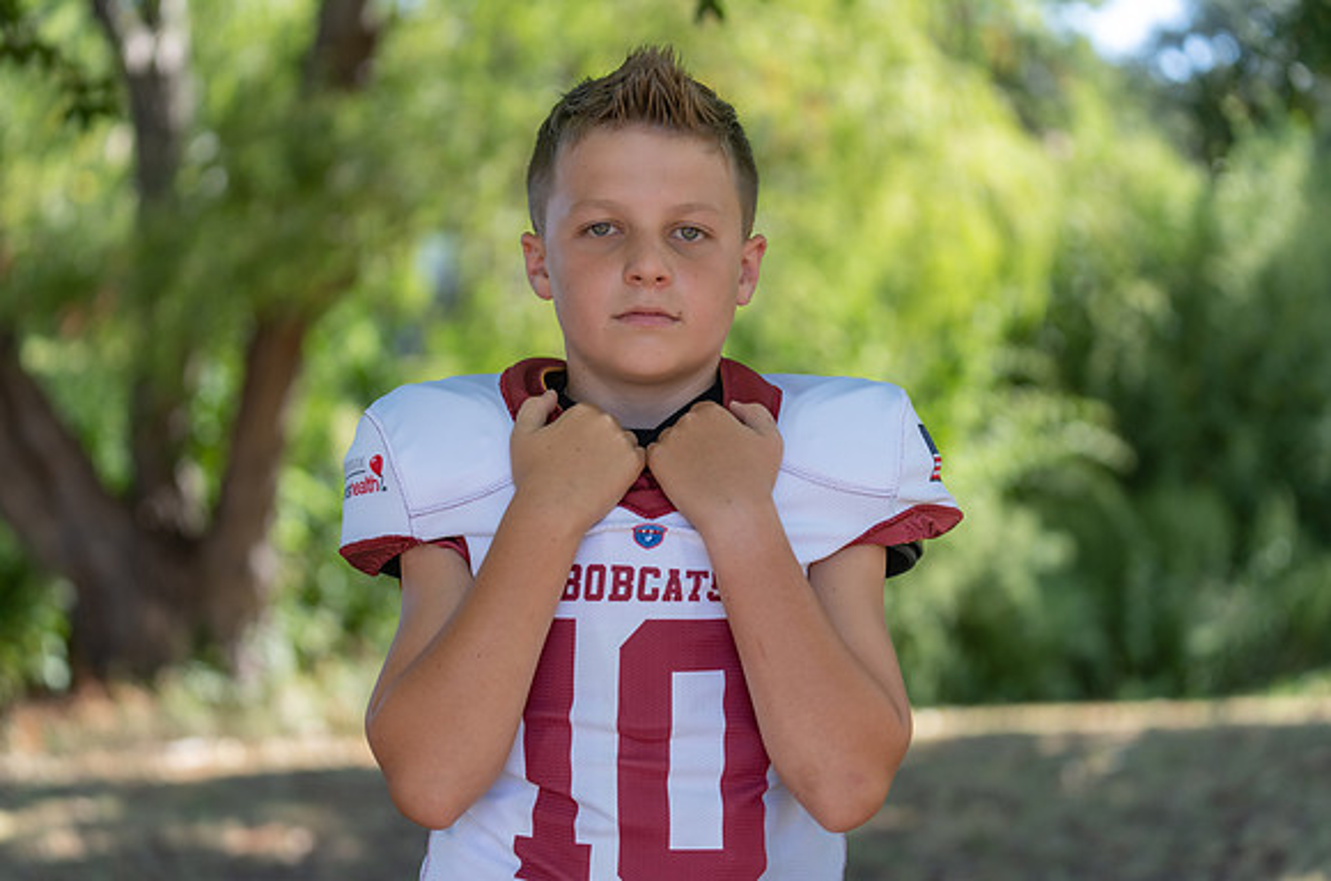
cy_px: 426
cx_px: 648
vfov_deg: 18.6
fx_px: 2692
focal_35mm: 73
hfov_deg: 27.8
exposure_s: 1/320
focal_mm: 70
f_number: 2.8
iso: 100
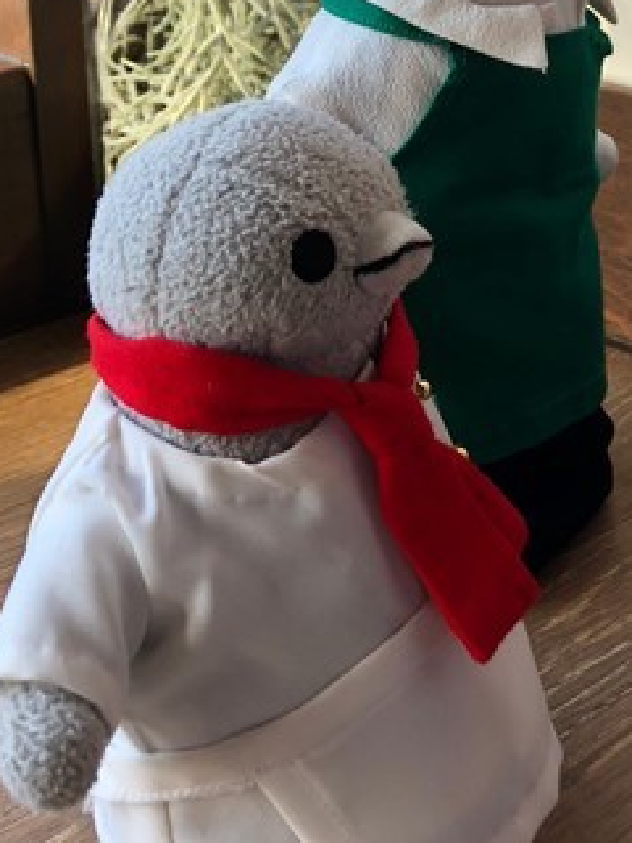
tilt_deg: -14.9
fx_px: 1704
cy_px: 87
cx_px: 693
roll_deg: -1.0
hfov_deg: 20.1
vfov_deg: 26.8
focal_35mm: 70
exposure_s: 1/120
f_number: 1.8
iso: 25
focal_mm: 3.99
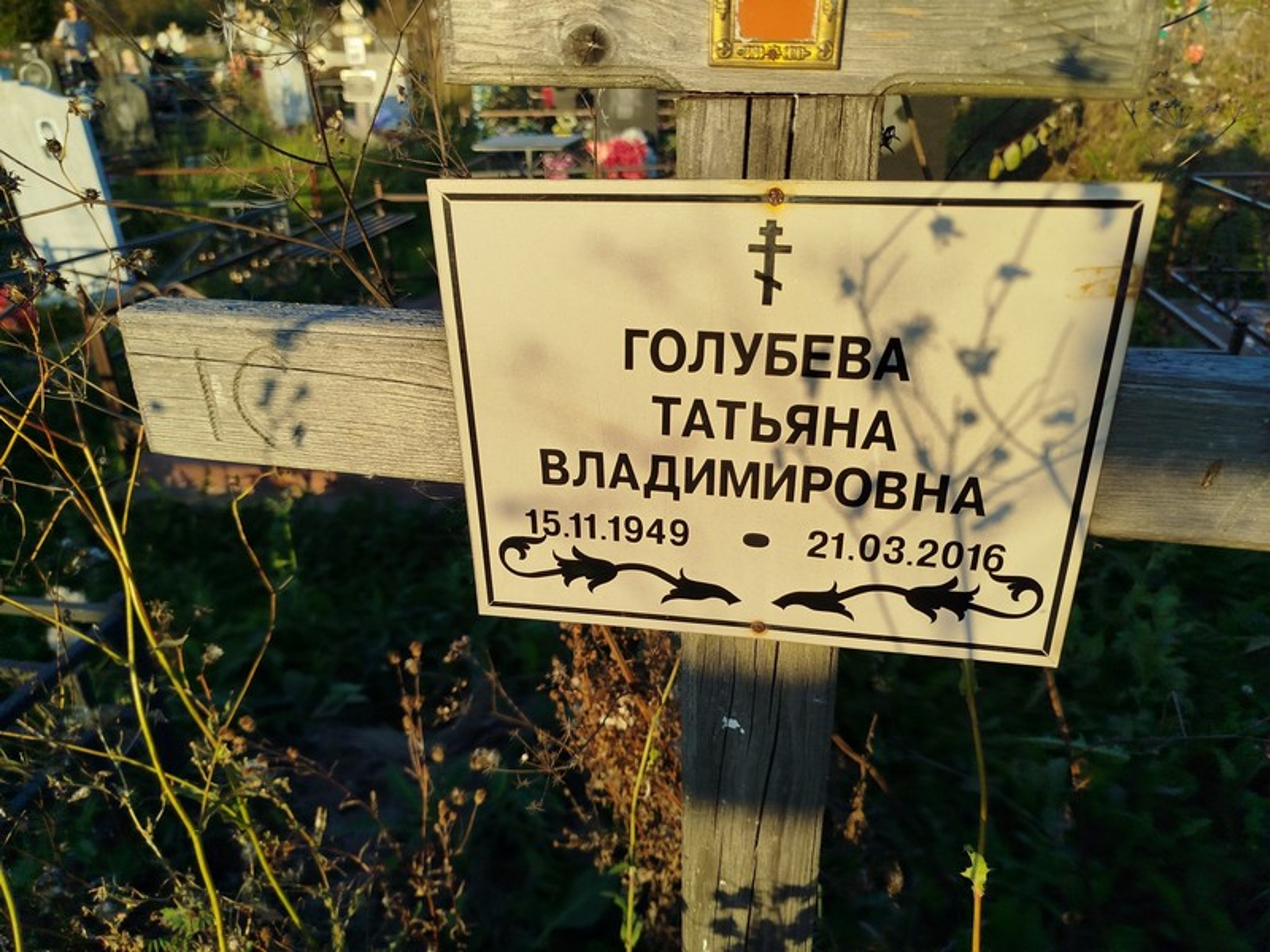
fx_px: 881
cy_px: 476
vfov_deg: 56.8
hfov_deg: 71.6
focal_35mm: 24
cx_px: 635
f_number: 1.7
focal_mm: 5.31
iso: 50
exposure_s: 1/672
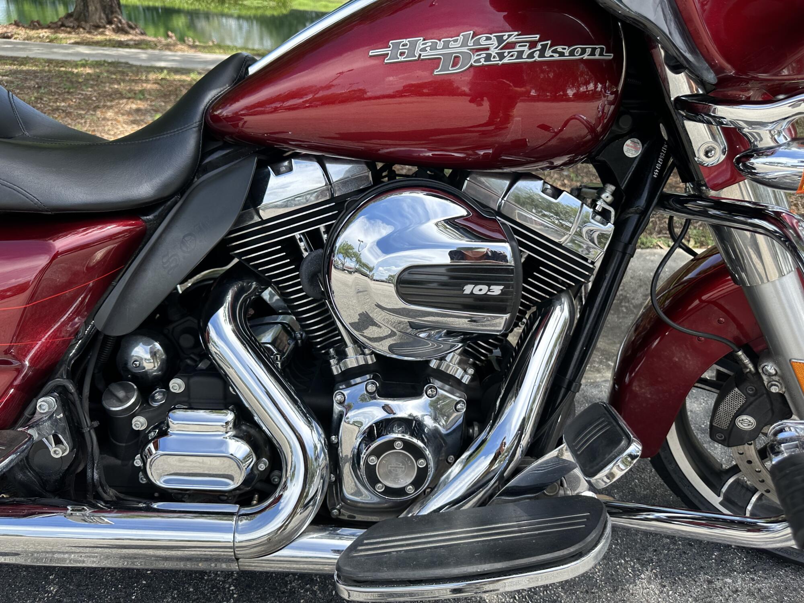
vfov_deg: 56.8
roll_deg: -3.2
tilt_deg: -27.7
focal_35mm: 24
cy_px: 302
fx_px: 557
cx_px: 402
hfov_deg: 71.6
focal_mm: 6.86
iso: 80
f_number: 1.78
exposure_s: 1/1198
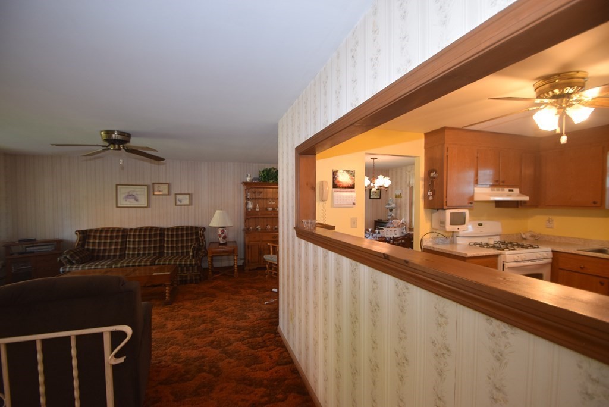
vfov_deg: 77.4
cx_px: 304
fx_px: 254
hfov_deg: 100.4
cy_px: 204
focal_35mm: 15
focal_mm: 10
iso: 800
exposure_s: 1/60
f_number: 4
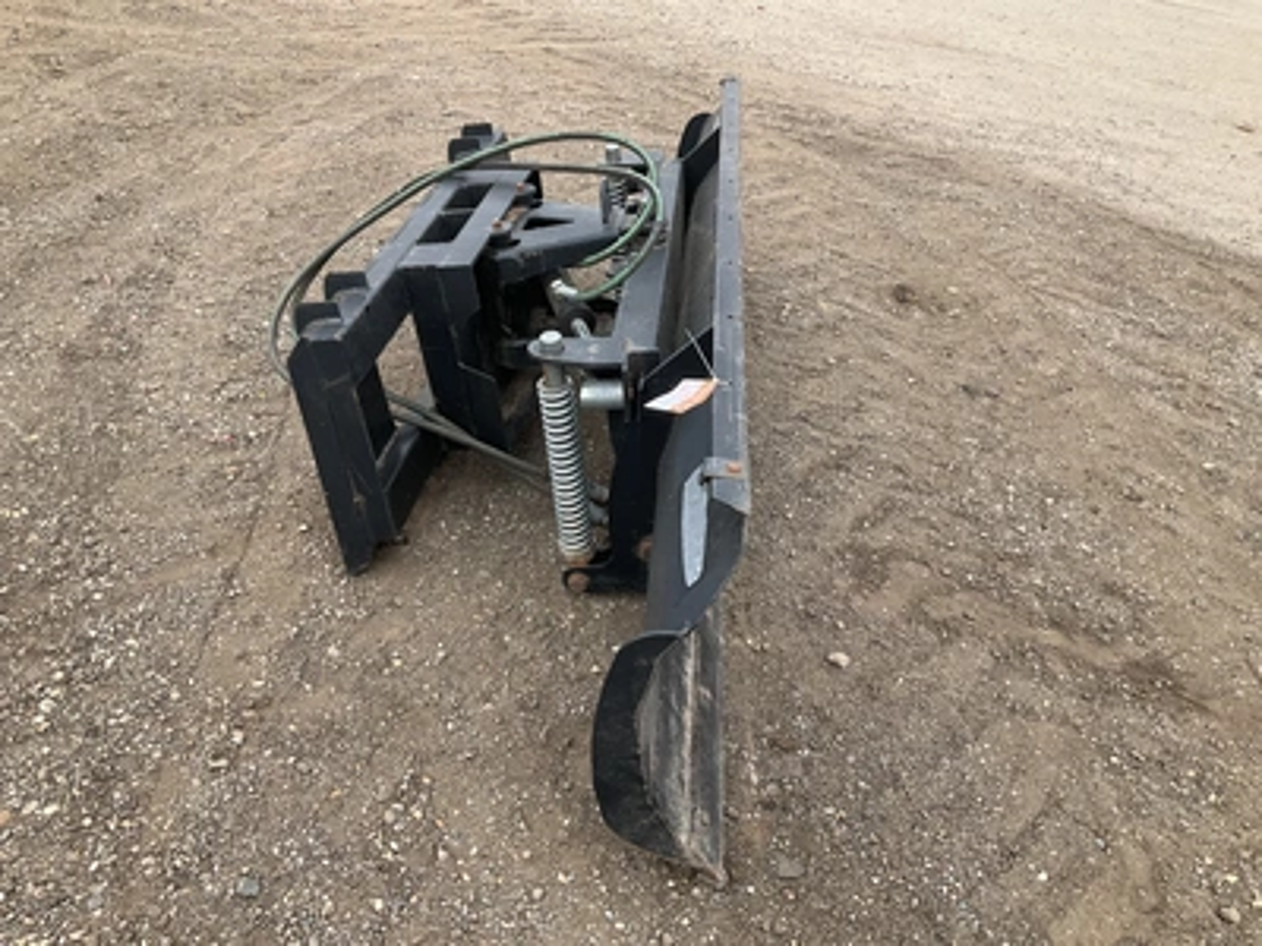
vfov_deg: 48.2
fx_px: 1057
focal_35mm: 29
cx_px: 631
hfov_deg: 61.7
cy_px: 473
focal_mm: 3
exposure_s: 1/519
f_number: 1.8
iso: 25
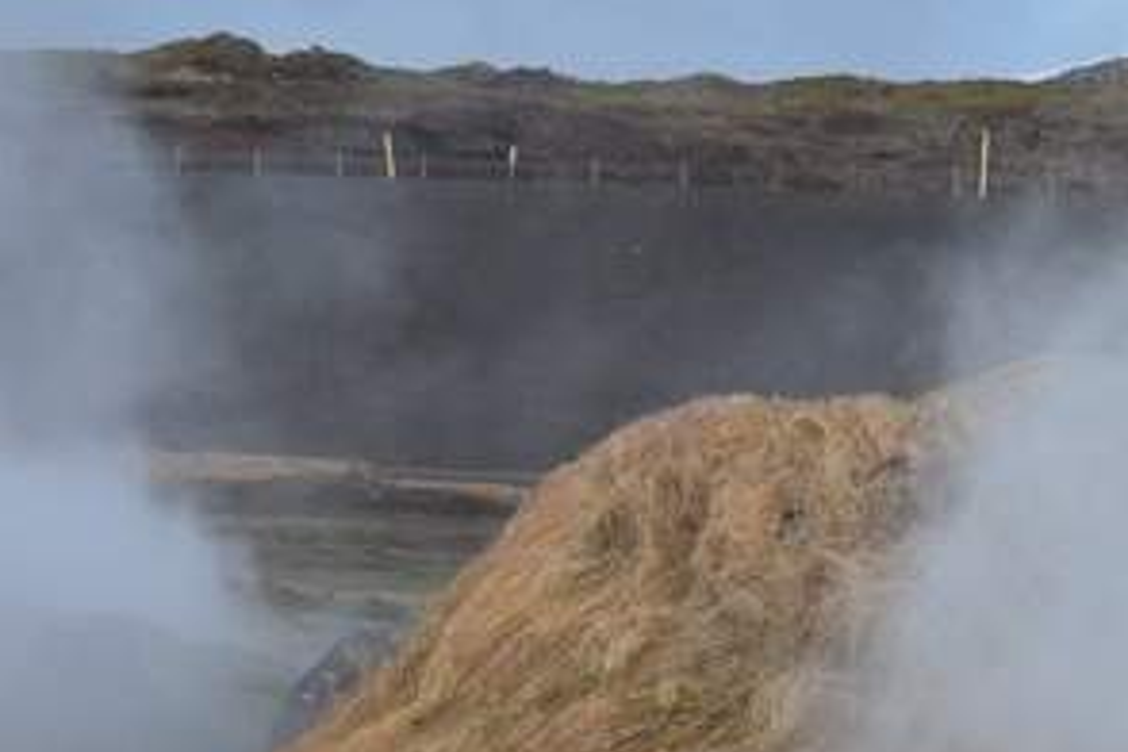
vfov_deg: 3.7
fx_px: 11780
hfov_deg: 5.5
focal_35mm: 376
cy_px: 750
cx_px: 272
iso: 1000
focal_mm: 72
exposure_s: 1/640
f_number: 6.3
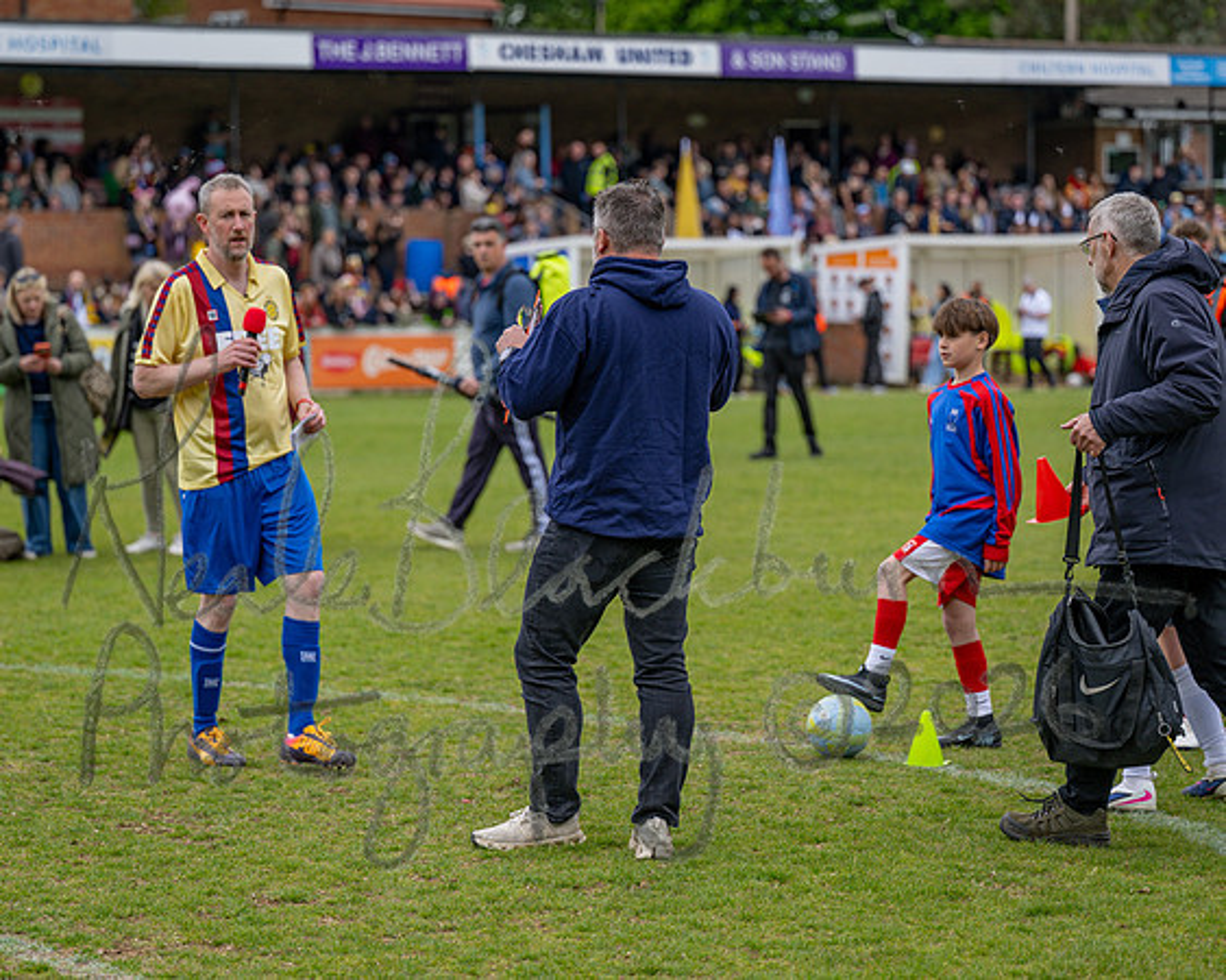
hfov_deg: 17.8
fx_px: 3924
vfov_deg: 14.2
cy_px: 490
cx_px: 605
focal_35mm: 108
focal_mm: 96
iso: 125
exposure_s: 1/1250
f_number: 2.8
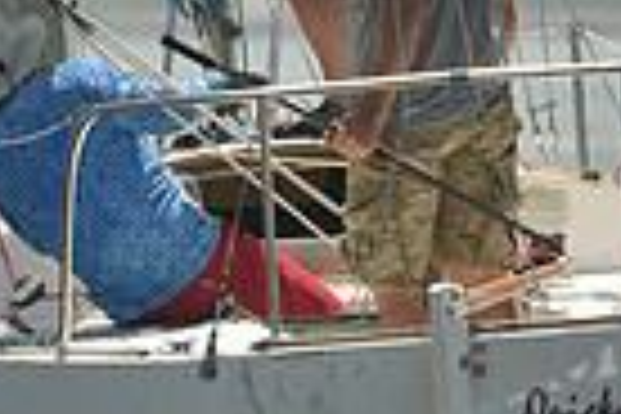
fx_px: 27581
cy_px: 137
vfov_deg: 0.9
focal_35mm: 1599
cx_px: 189
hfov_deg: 1.3
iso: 320
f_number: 7.1
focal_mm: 380
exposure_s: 1/1600
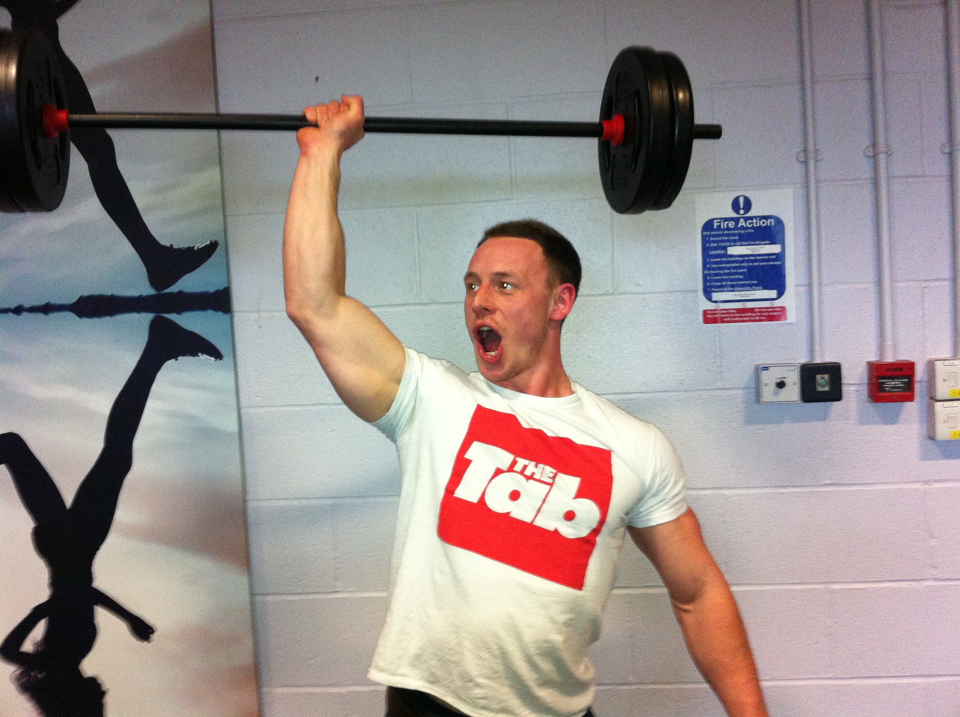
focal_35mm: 35
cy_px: 358
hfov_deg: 52.7
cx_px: 480
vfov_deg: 40.6
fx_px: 969
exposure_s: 1/17
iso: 200
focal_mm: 3.85
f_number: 2.8
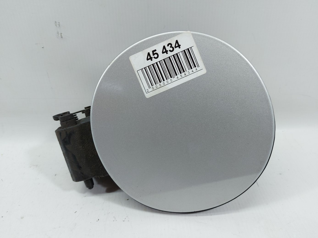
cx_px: 159
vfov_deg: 56.8
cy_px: 119
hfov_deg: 71.6
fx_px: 220
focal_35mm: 24
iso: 50
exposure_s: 1/50
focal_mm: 5.23
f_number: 1.8
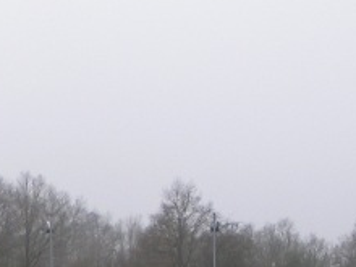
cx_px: -23
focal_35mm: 171
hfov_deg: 11.4
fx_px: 1759
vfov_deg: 8.6
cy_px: 319
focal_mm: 7.3
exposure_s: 1/100
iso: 50
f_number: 4
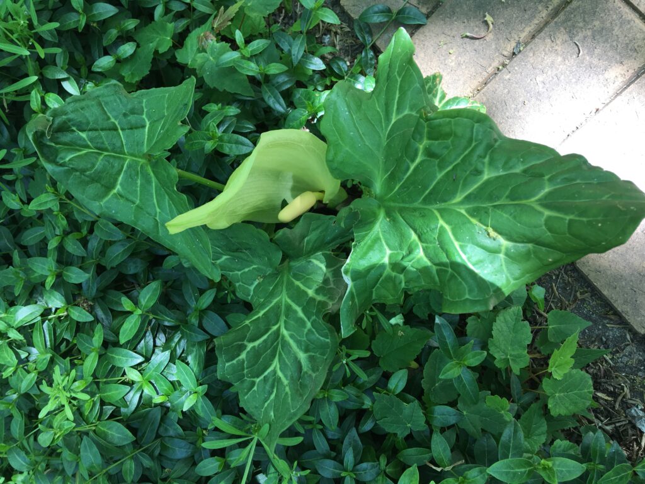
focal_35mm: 29
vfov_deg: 48.2
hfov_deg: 61.7
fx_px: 540
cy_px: 242
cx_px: 322
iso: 40
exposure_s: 1/100
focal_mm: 4.15
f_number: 2.2
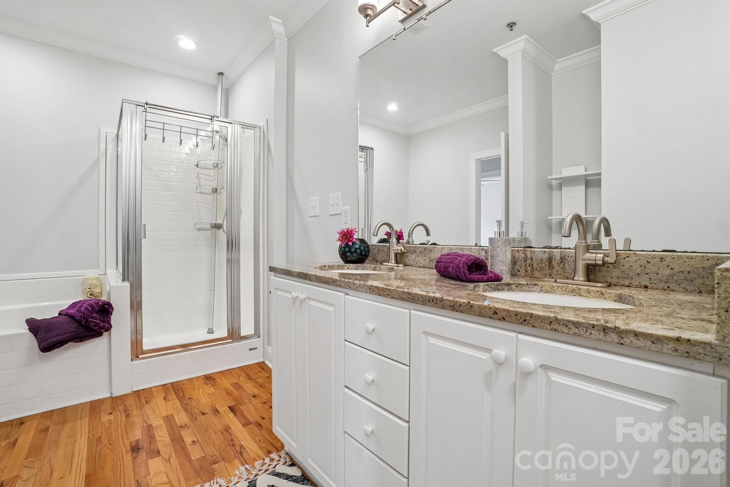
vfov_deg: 77.3
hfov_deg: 100.4
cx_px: 365
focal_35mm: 15
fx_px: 304
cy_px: 244
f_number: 8
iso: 400
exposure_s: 1/13
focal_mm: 10
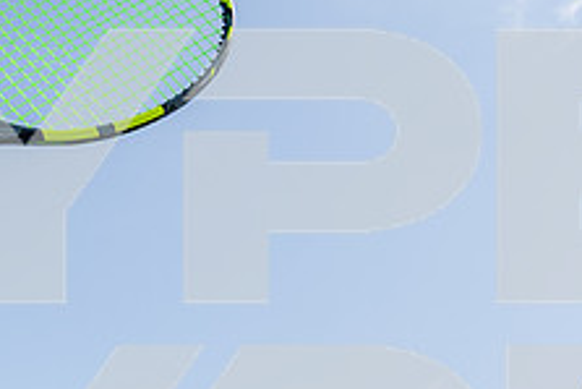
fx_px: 841
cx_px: 141
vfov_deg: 23.5
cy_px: 484
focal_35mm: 52
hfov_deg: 37.2
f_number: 4
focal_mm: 20
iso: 100
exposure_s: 1/1600
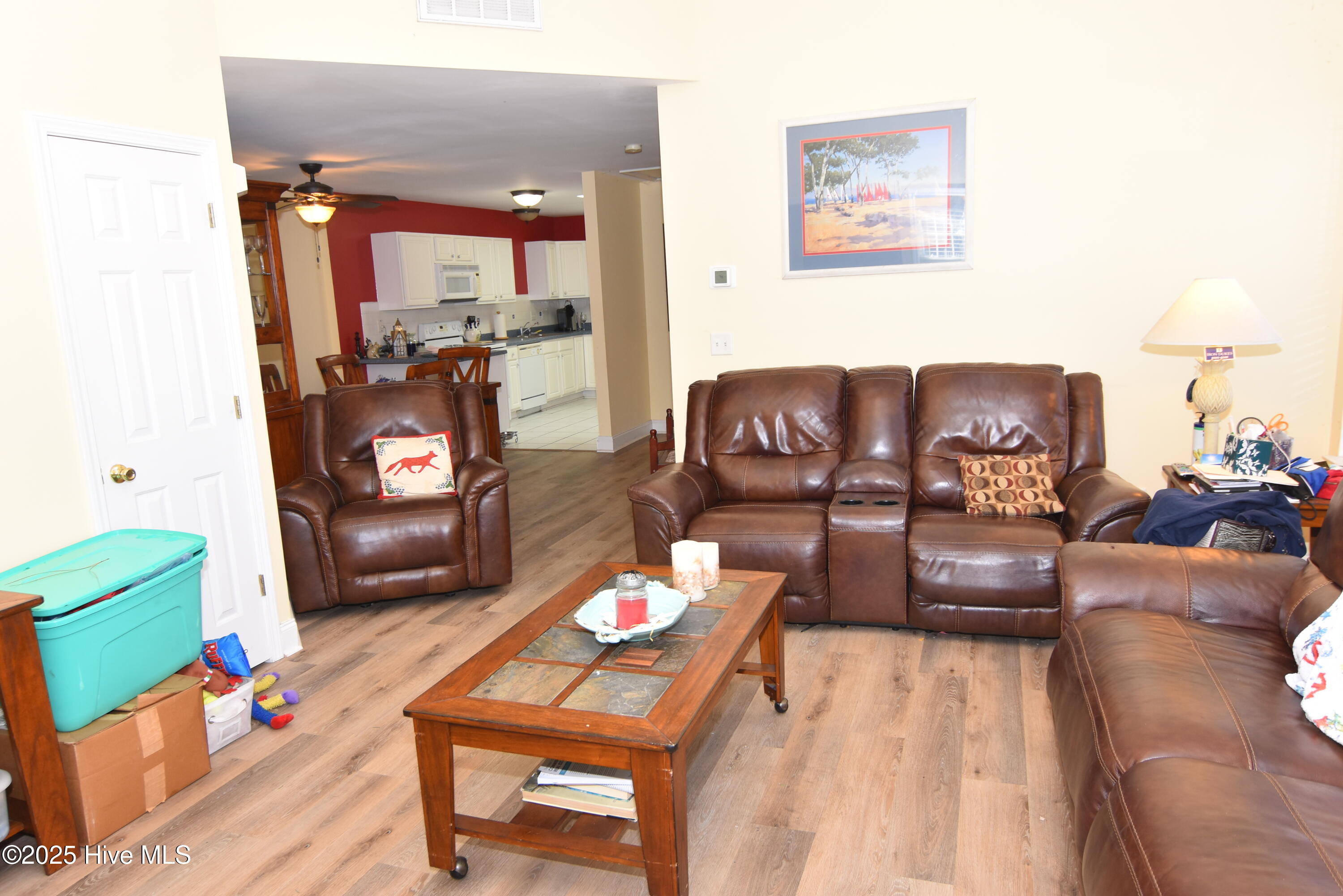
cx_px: 672
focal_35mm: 24
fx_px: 895
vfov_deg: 53.1
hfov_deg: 73.7
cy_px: 448
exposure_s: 1/60
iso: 400
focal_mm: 16
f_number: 4
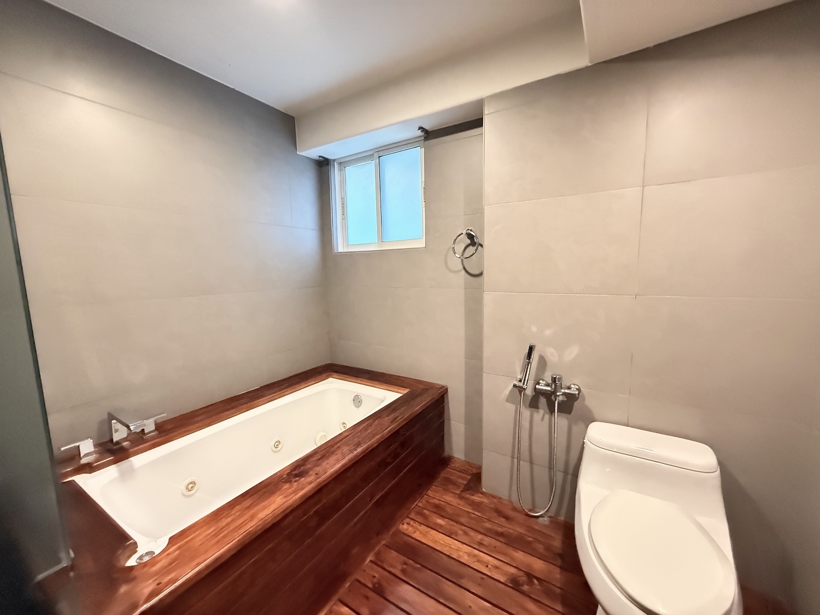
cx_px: 410
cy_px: 308
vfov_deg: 85.7
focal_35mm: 14
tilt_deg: -6.7
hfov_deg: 102.1
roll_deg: +1.2
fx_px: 332
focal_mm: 2.22
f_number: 2.2
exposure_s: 1/40
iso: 1600
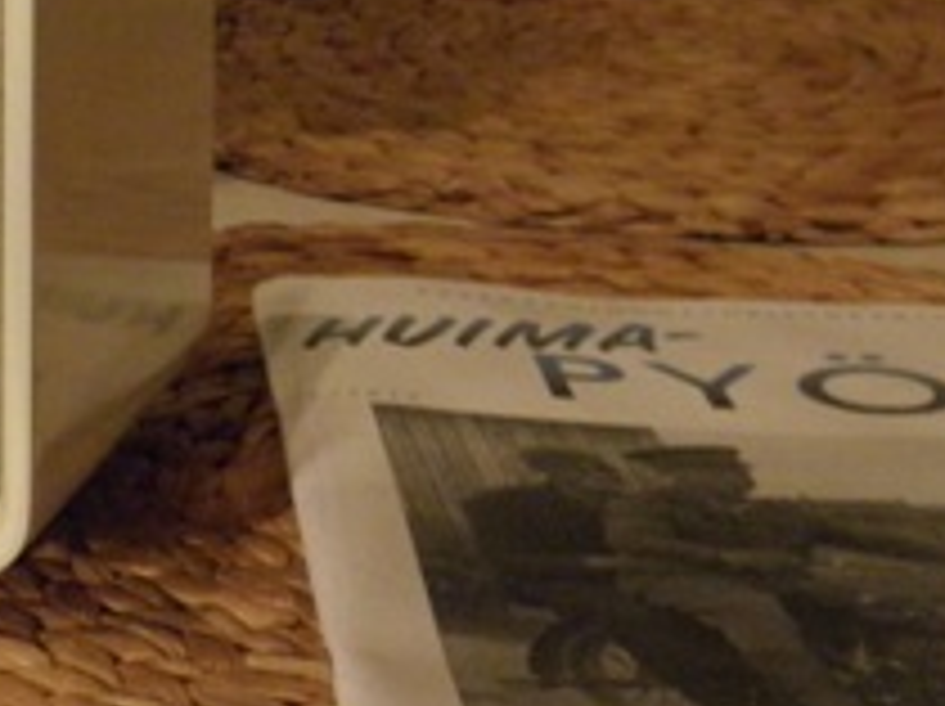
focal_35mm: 125
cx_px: 0
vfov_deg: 11.6
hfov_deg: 15.5
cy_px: -144
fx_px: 3409
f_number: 3.8
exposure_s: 1/40
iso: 400
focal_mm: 7.5
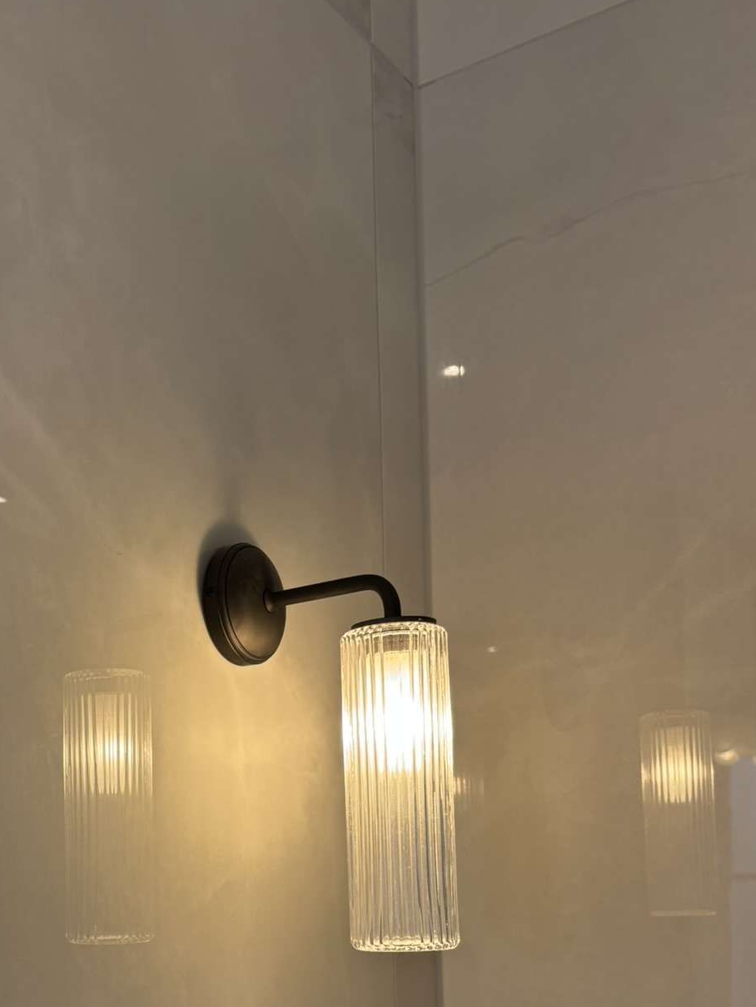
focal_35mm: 44
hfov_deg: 32.0
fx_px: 1281
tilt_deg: +0.8
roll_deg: +1.7
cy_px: 804
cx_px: 151
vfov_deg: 41.1
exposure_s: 1/100
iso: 64
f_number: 1.6
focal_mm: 5.96
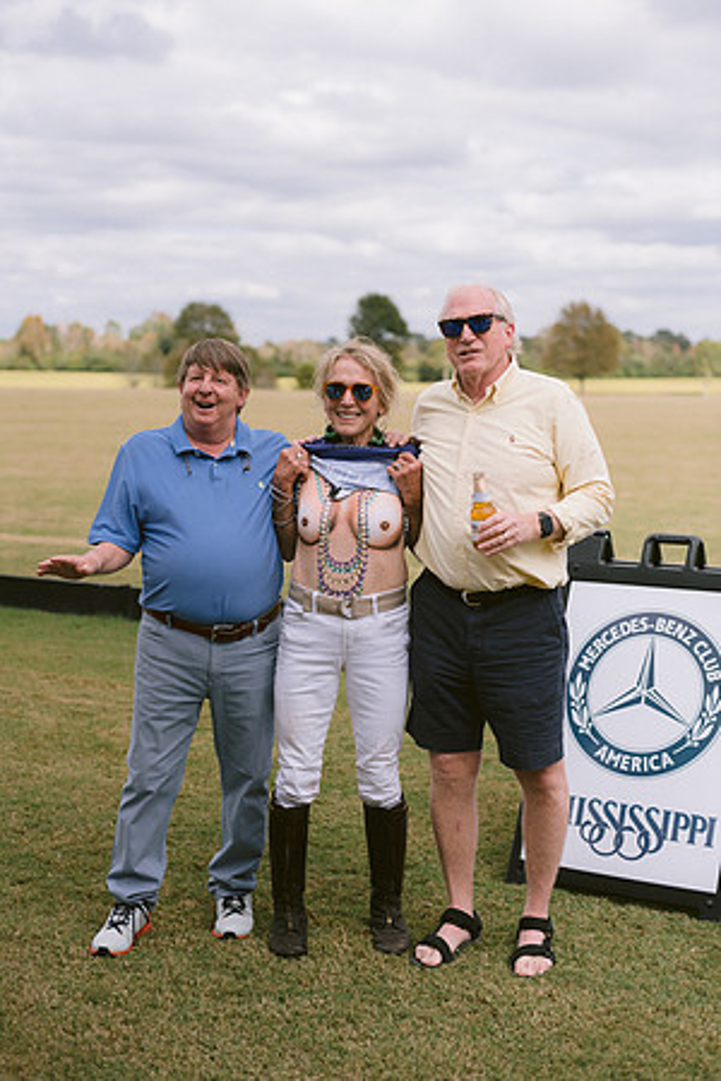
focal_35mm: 50
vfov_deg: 39.6
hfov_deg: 27.0
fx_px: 1502
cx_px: 360
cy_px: 540
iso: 200
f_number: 2.8
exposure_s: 1/8000
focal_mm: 50
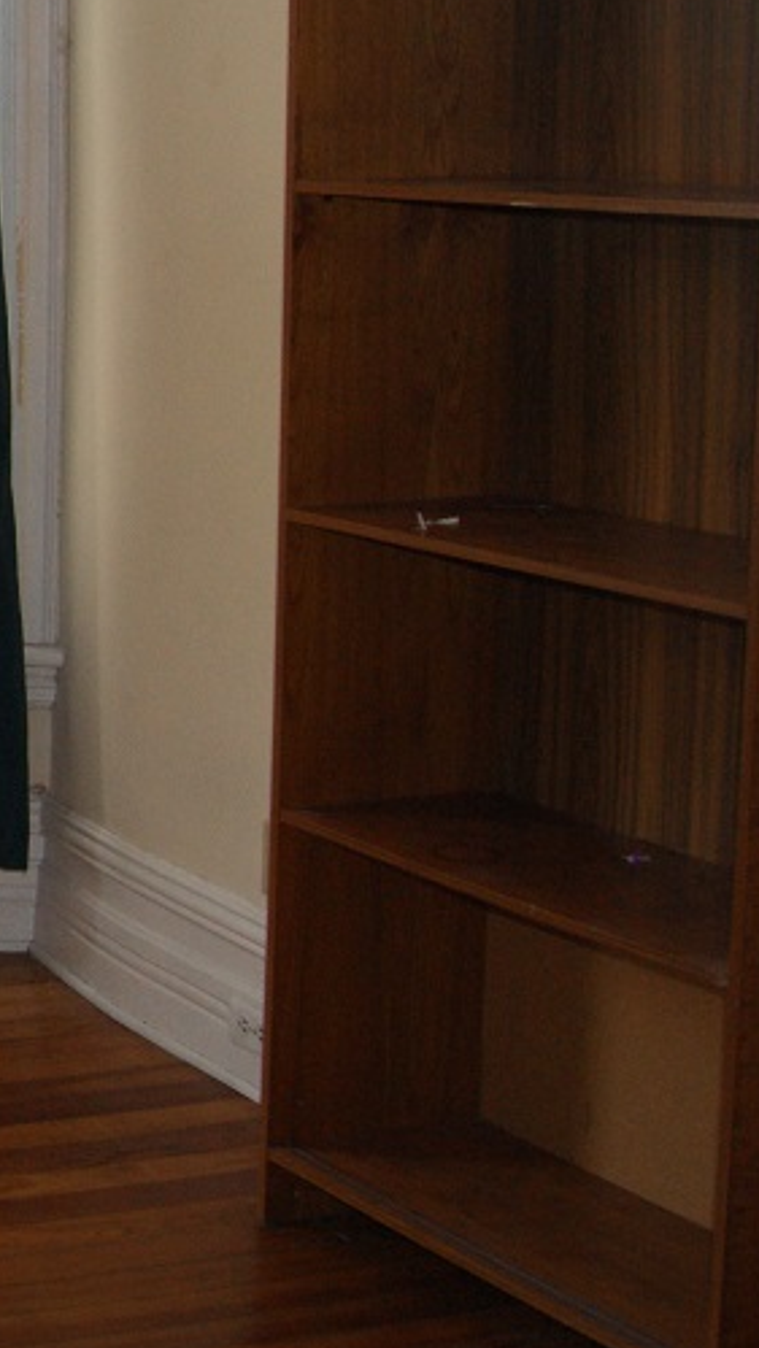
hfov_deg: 12.8
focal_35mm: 78
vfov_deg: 26.8
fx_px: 2788
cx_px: -913
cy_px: 331
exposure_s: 1/60
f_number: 5.6
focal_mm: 18
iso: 400
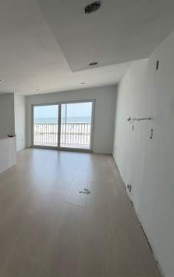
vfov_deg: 85.0
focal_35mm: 20
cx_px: -9
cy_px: 138
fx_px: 152
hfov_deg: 47.1
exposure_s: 1/121
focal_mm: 2.22
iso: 160
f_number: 2.2
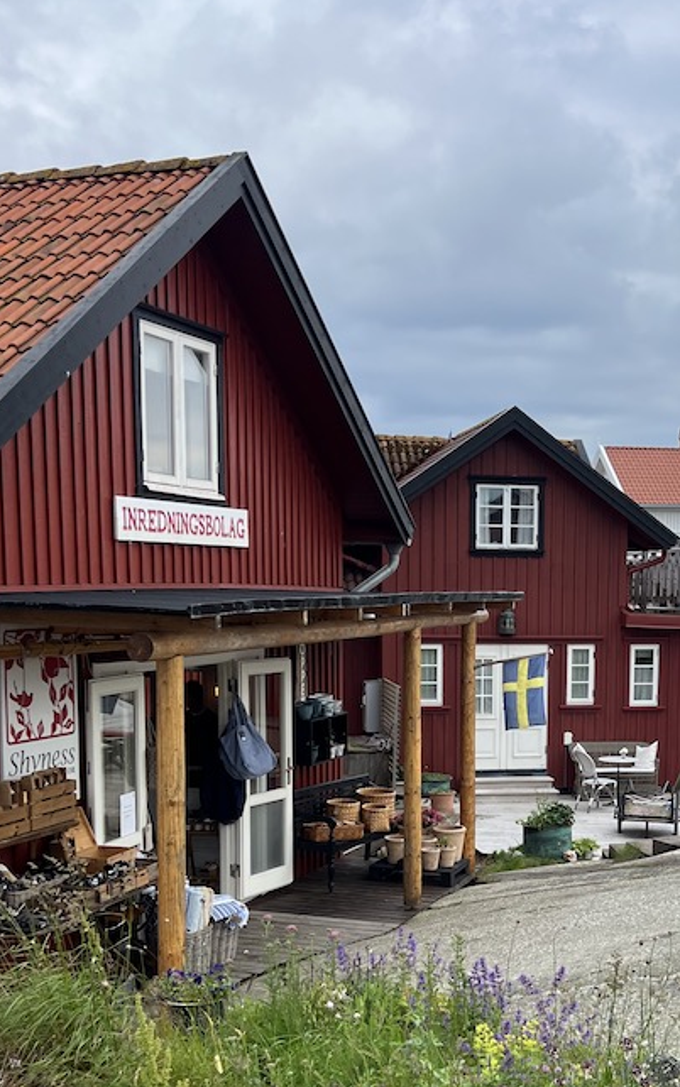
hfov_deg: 26.6
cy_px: 737
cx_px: 504
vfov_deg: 41.2
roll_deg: -1.6
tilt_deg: -5.1
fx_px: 1423
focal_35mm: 48
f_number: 1.5
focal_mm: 5.7
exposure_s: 1/3571
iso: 50
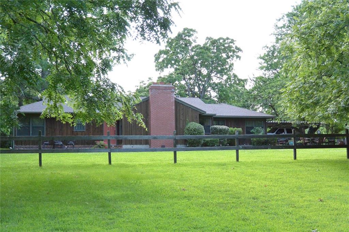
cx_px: 174
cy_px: 116
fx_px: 485
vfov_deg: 27.0
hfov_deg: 39.6
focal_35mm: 50
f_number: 4.5
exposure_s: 1/250
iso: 360
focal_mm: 18.7
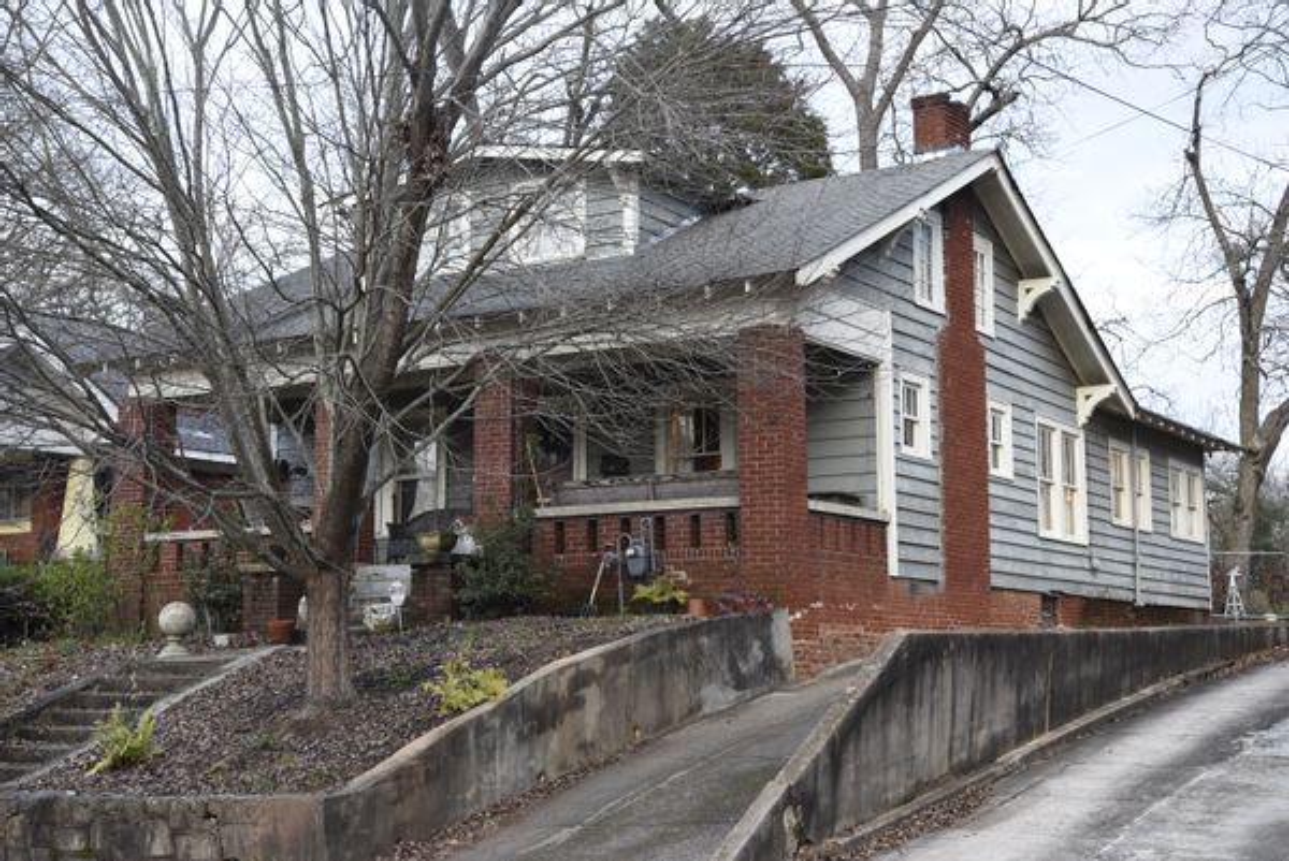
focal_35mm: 50
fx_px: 1792
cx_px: 644
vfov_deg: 27.0
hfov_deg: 39.6
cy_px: 430
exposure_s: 1/200
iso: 1600
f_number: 5
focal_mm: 50
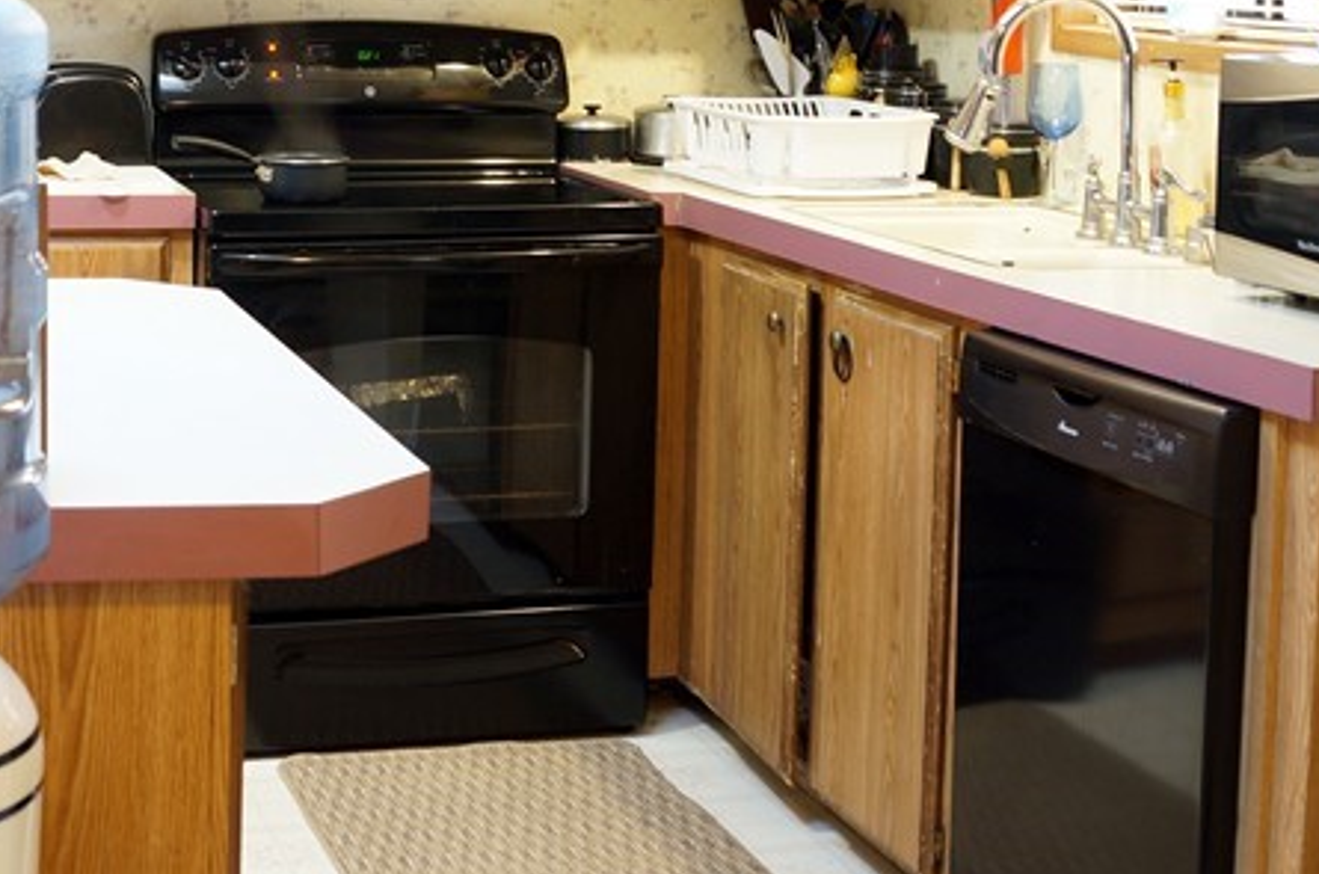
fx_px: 2414
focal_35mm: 66
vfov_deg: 20.0
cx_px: 310
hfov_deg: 30.0
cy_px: 50
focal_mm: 18
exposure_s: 1/2
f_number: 4
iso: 100
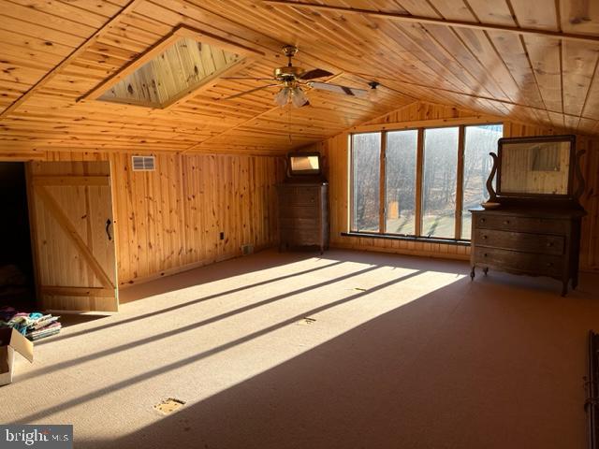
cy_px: 224
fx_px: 415
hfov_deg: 71.6
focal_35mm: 24
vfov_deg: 56.8
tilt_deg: -8.7
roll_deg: +0.1
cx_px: 300
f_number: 1.78
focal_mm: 6.86
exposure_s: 1/1050
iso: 80
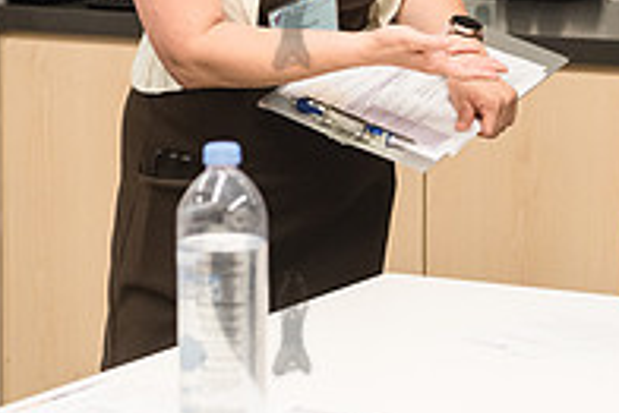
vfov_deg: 7.8
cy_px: 47
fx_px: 3028
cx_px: 306
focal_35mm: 176
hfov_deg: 11.7
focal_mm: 55
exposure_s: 1/320
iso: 2500
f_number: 4
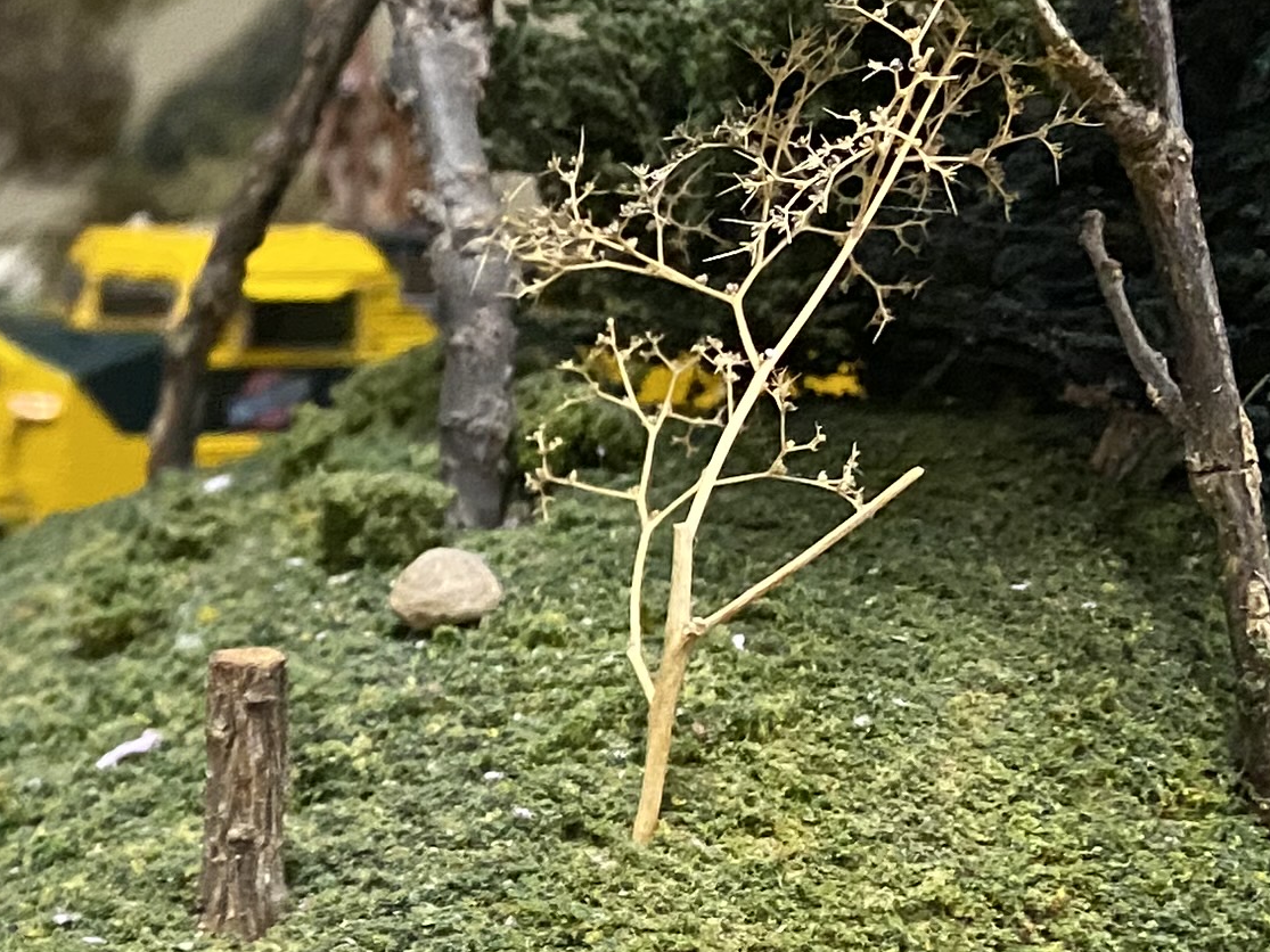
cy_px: 1001
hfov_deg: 17.1
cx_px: -1014
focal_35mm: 94
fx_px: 3448
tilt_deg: -16.0
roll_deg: +1.0
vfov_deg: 15.4
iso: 400
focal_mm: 4.25
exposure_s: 1/60
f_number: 1.8
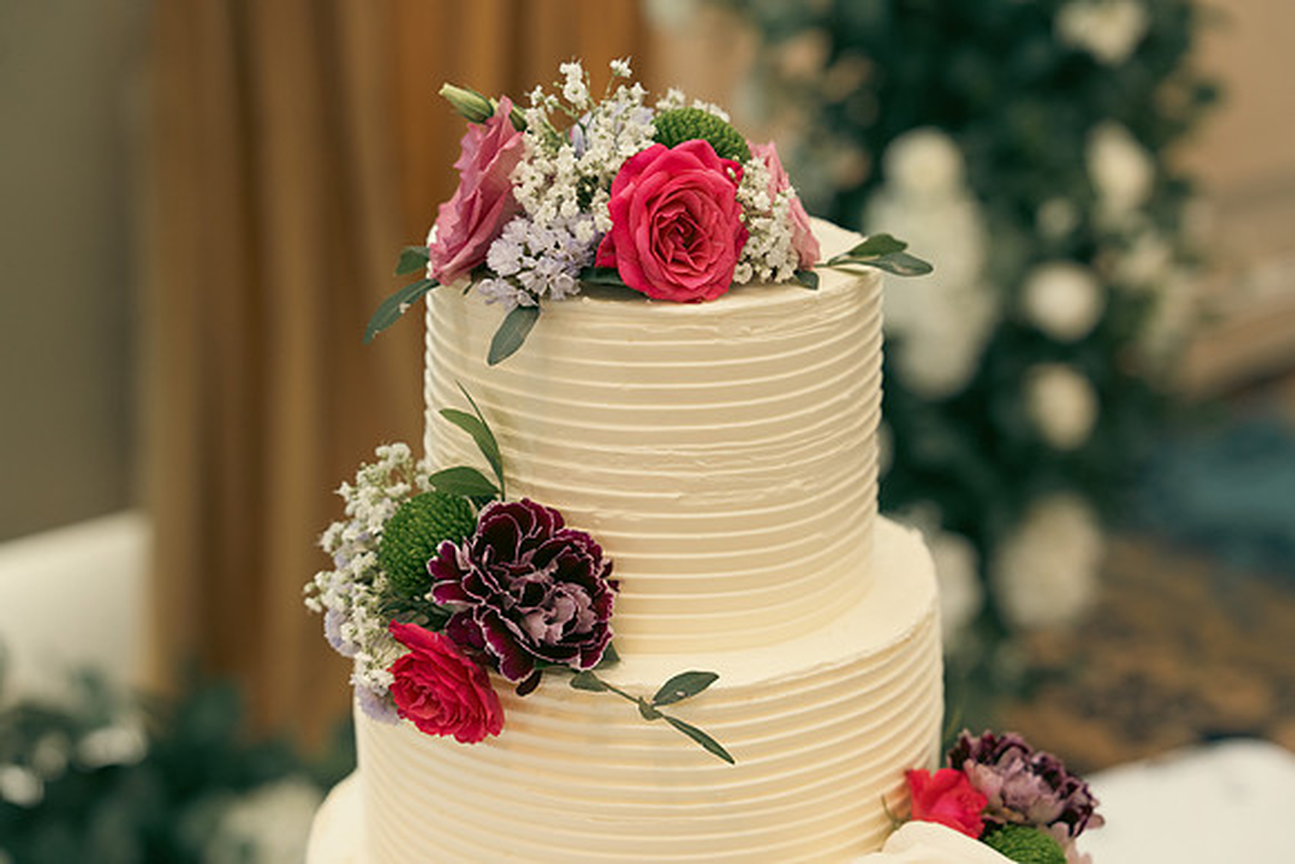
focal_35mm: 53
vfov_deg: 25.5
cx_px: 648
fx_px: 1907
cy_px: 432
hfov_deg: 37.5
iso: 1600
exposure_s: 1/160
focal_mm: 53
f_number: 3.5
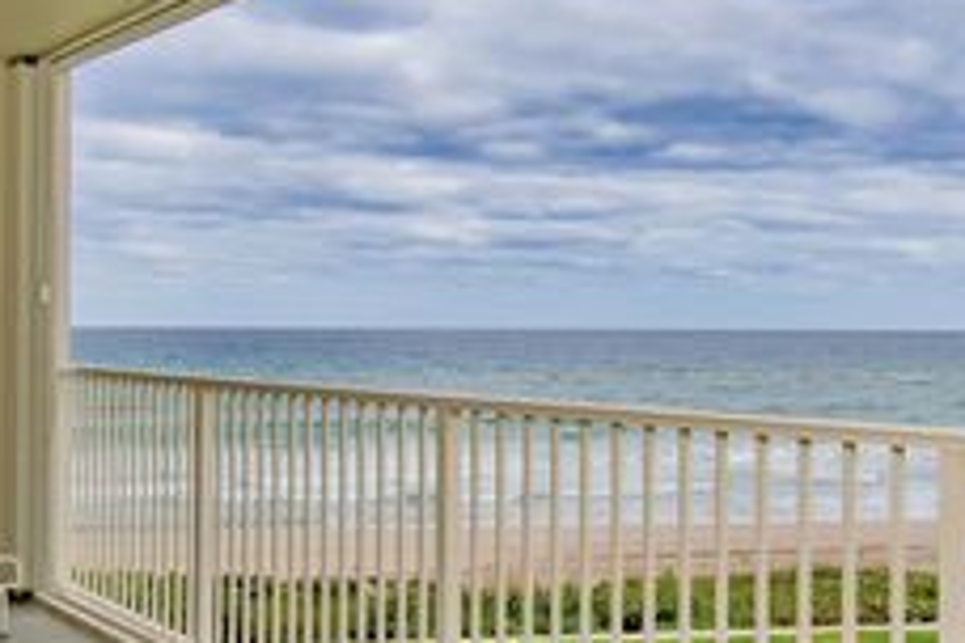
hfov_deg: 42.0
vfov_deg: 29.0
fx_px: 1244
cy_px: 315
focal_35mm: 46
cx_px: 626
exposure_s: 1/200
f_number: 9
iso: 100
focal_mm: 11
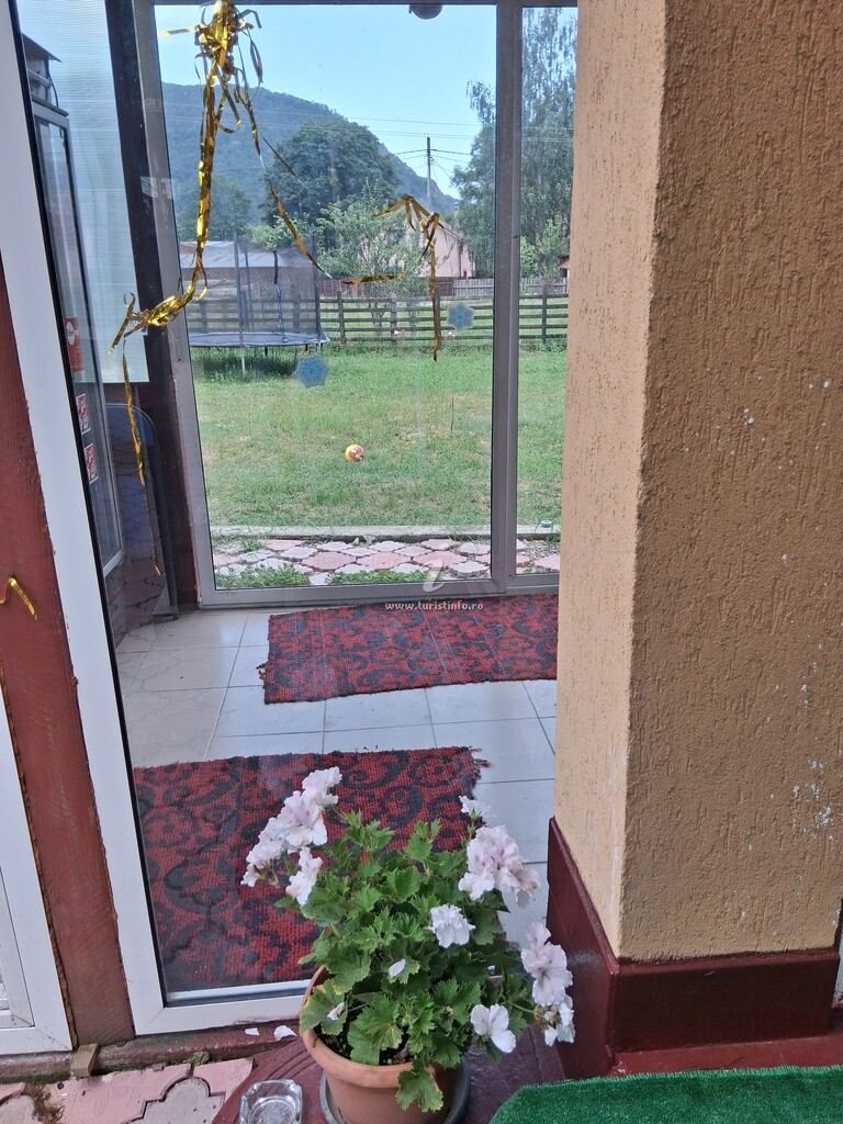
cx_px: 422
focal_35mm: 26
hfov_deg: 53.1
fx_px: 844
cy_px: 562
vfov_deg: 67.3
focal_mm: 3.98
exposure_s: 1/100
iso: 25
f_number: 1.8
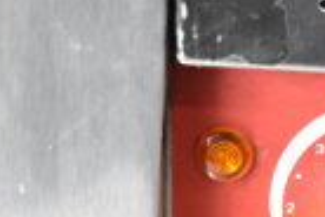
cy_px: 440
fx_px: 2040
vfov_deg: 5.9
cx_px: 582
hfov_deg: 8.7
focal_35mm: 226
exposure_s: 1/200
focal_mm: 34
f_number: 7.1
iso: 6400
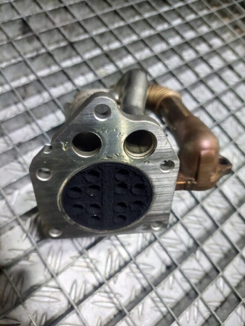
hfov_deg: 54.9
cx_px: 122
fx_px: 236
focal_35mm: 25
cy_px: 163
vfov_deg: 69.4
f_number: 1.8
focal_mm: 5.23
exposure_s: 1/50
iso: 160
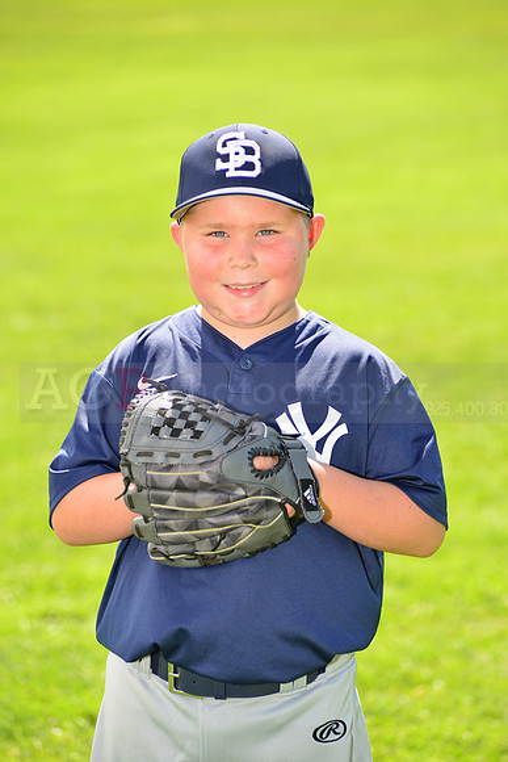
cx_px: 254
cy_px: 381
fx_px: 3067
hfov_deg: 9.5
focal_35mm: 145
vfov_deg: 14.2
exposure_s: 1/250
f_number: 5
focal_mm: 145
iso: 100
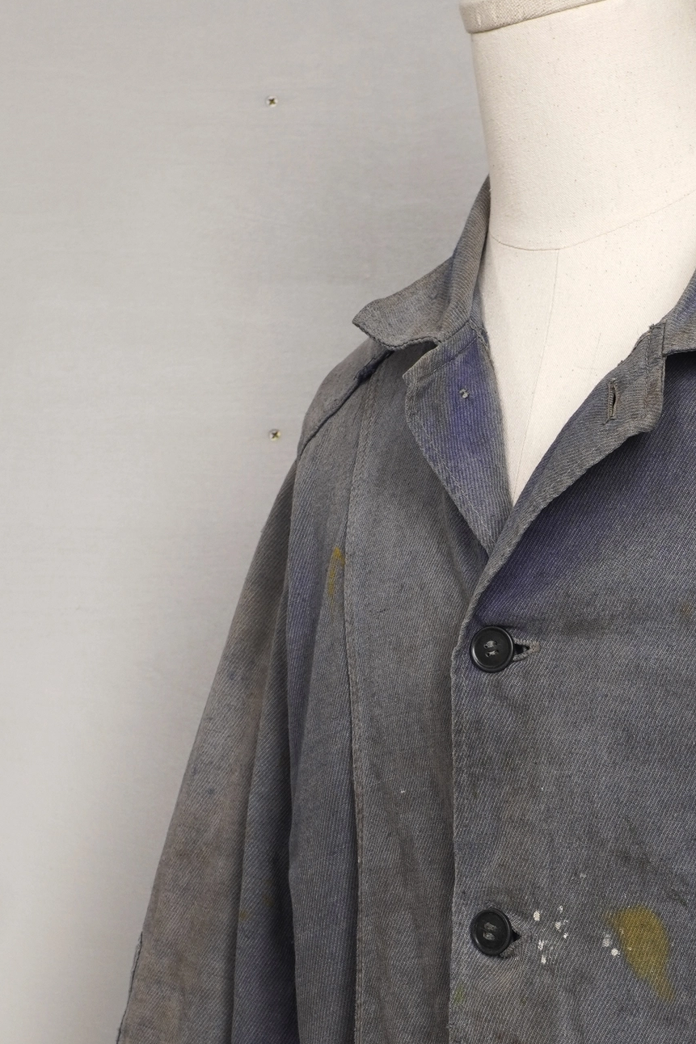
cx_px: 708
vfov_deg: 18.6
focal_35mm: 107
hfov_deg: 12.6
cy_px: 1030
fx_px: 3104
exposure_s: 1/20
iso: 250
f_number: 7.1
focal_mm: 32
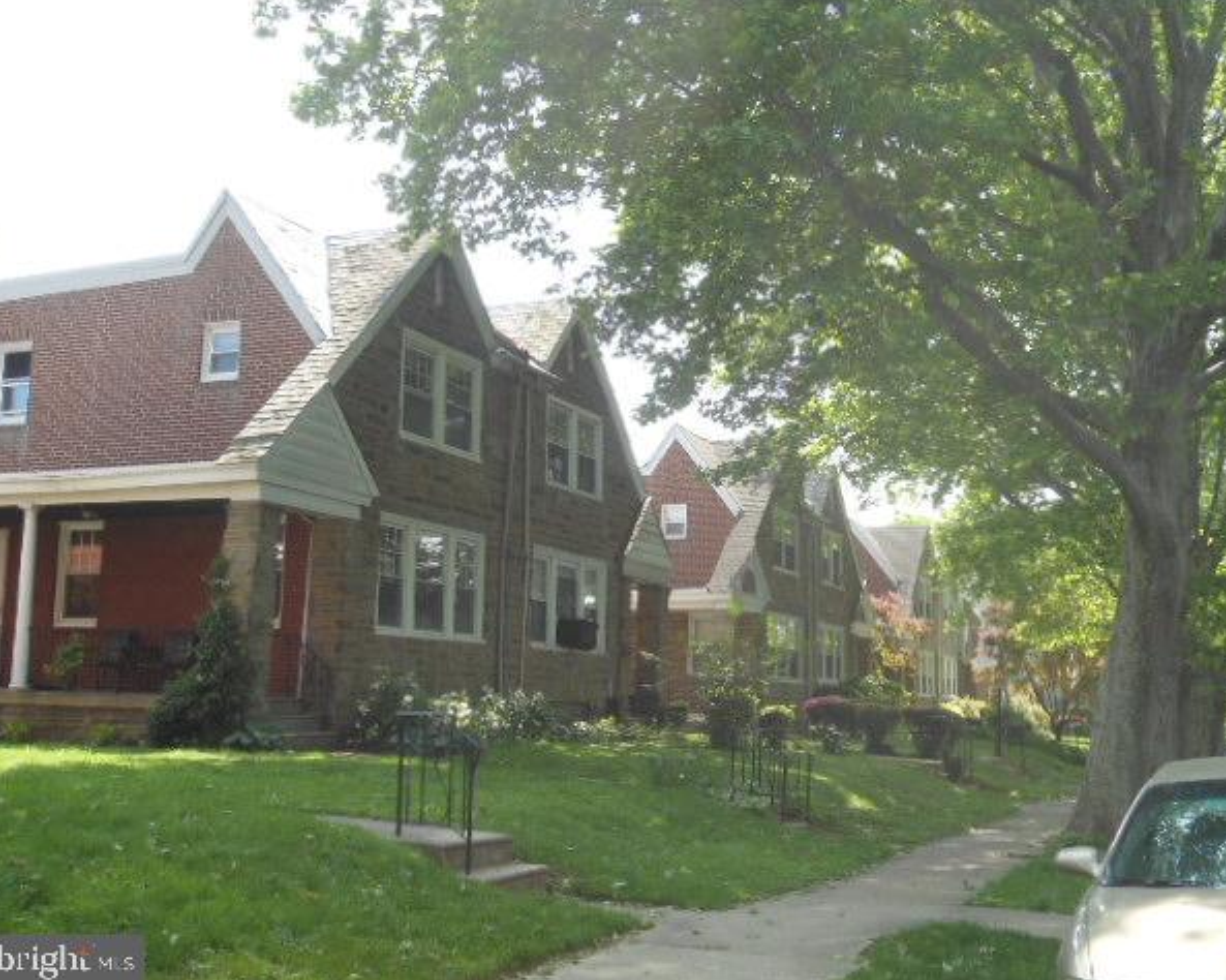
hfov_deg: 46.8
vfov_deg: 38.2
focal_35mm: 39
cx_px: 645
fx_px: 1415
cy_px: 492
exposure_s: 1/250
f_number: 3.2
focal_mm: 6.7
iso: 100
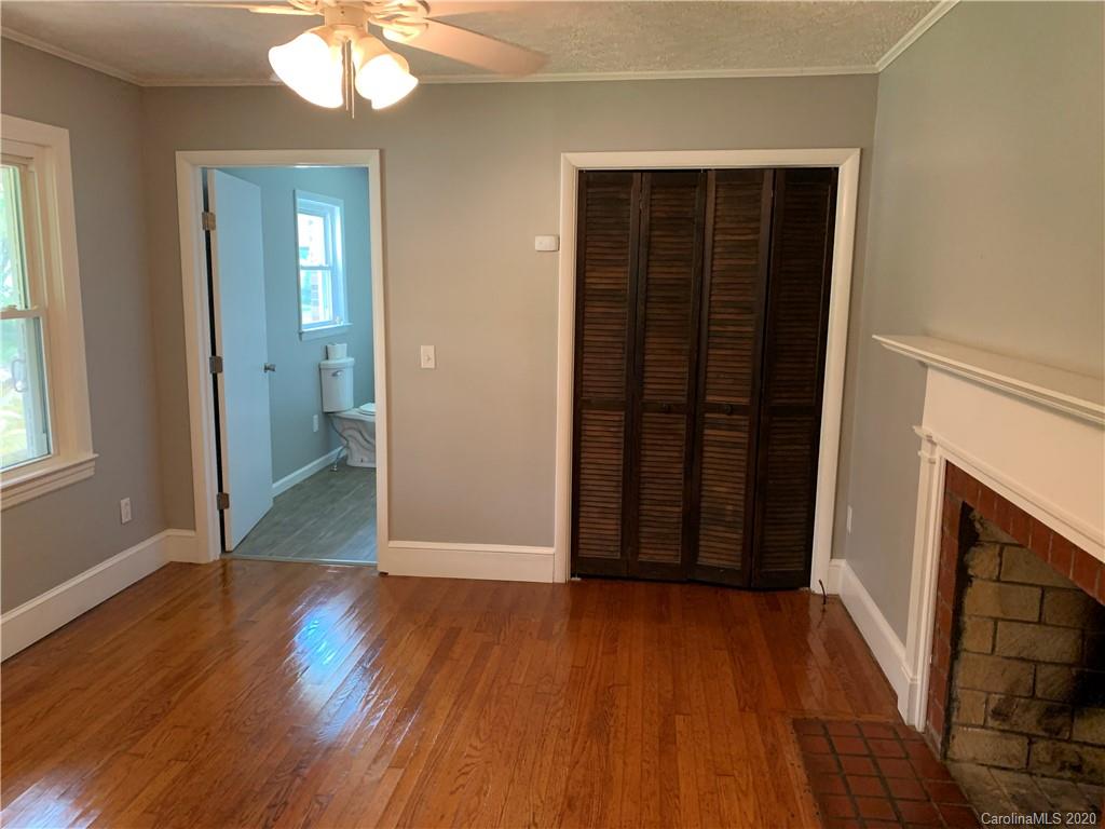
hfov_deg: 67.3
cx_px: 552
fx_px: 830
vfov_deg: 53.1
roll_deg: -0.3
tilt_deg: -9.4
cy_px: 414
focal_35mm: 26
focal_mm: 4.25
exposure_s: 1/40
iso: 400
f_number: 1.8
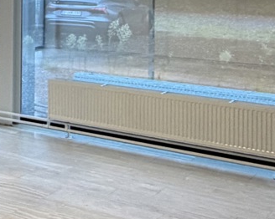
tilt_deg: -0.4
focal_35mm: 80
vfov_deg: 18.4
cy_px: -23
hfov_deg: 20.8
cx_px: -120
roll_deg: -0.5
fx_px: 651
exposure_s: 1/100
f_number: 2.2
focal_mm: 2.22
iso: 160
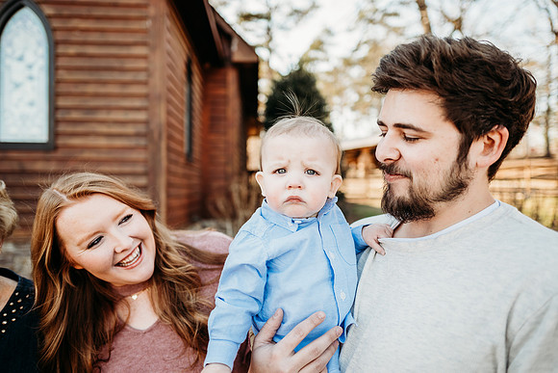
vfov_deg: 53.2
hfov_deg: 73.7
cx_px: 279
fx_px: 372
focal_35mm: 24
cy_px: 186
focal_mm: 24
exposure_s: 1/320
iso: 100
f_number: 1.8
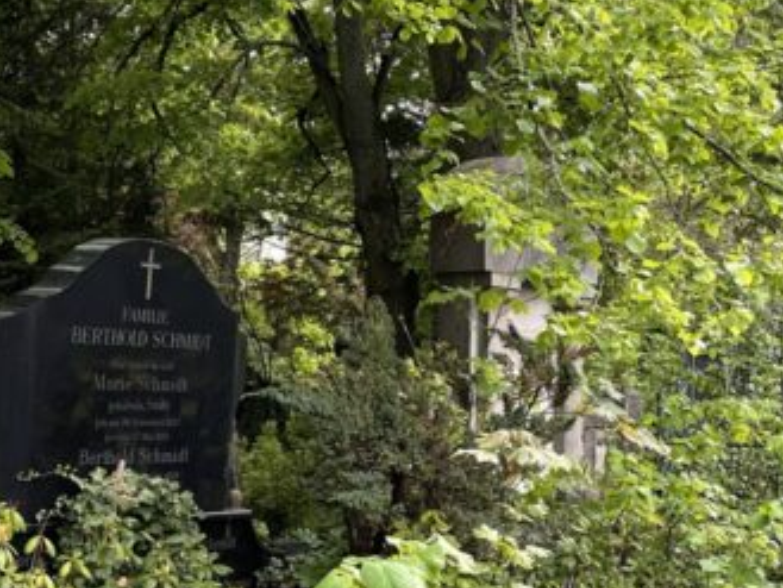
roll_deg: +0.0
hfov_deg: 24.1
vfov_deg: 18.2
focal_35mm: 81
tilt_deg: +0.4
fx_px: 1833
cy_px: 376
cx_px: 486
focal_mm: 5.1
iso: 32
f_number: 1.6
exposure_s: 1/138
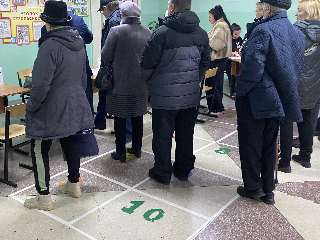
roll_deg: +0.3
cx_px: 123
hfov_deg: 47.5
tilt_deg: -14.6
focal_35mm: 39
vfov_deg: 36.7
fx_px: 361
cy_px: 97
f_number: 1.8
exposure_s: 1/50
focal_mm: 4.25
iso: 200
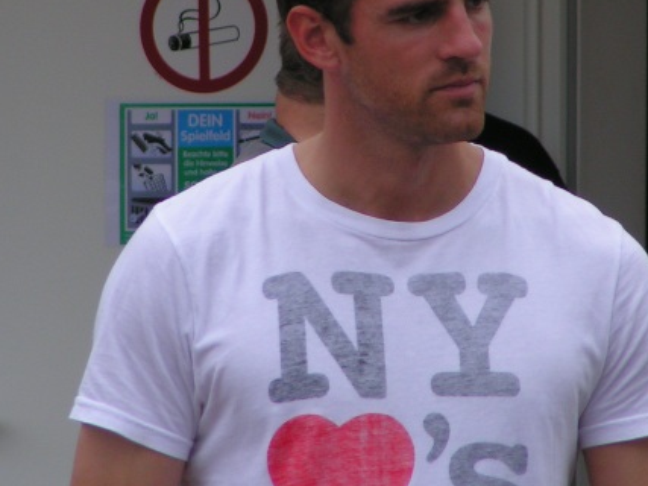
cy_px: 103
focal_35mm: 712
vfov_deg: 2.1
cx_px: 316
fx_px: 13325
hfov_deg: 2.8
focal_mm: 58
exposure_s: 1/800
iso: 50
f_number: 3.5
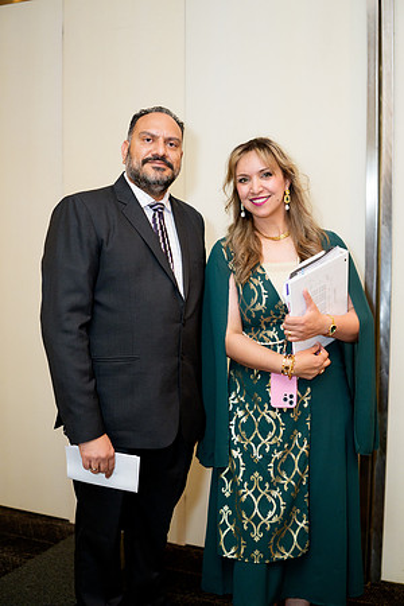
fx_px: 842
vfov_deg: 39.6
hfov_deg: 27.0
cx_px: 202
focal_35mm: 50
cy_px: 303
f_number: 2
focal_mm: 50
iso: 3200
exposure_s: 1/125
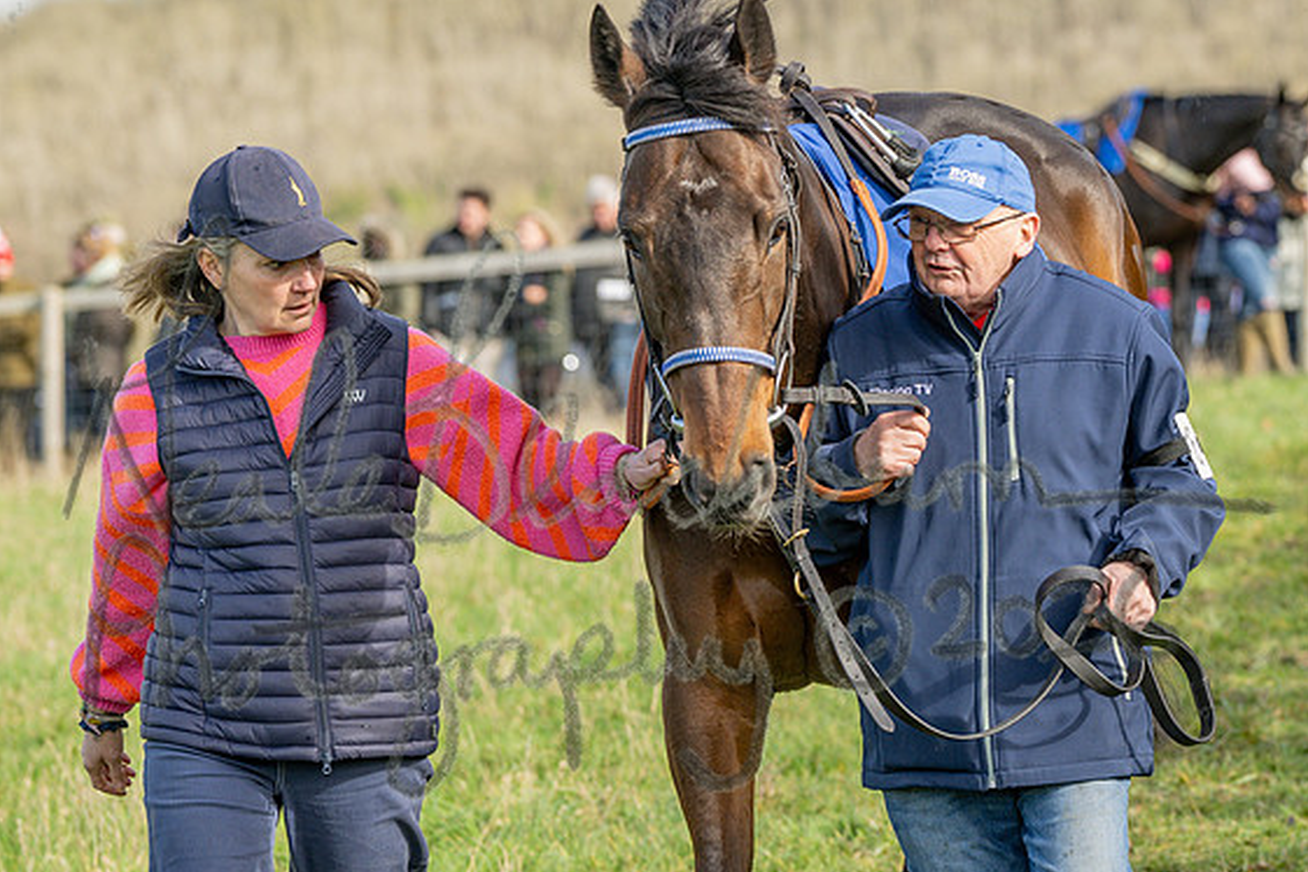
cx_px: 828
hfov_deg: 7.8
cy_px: 330
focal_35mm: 265
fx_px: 9628
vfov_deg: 5.2
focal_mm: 116
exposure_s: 1/500
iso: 100
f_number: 4
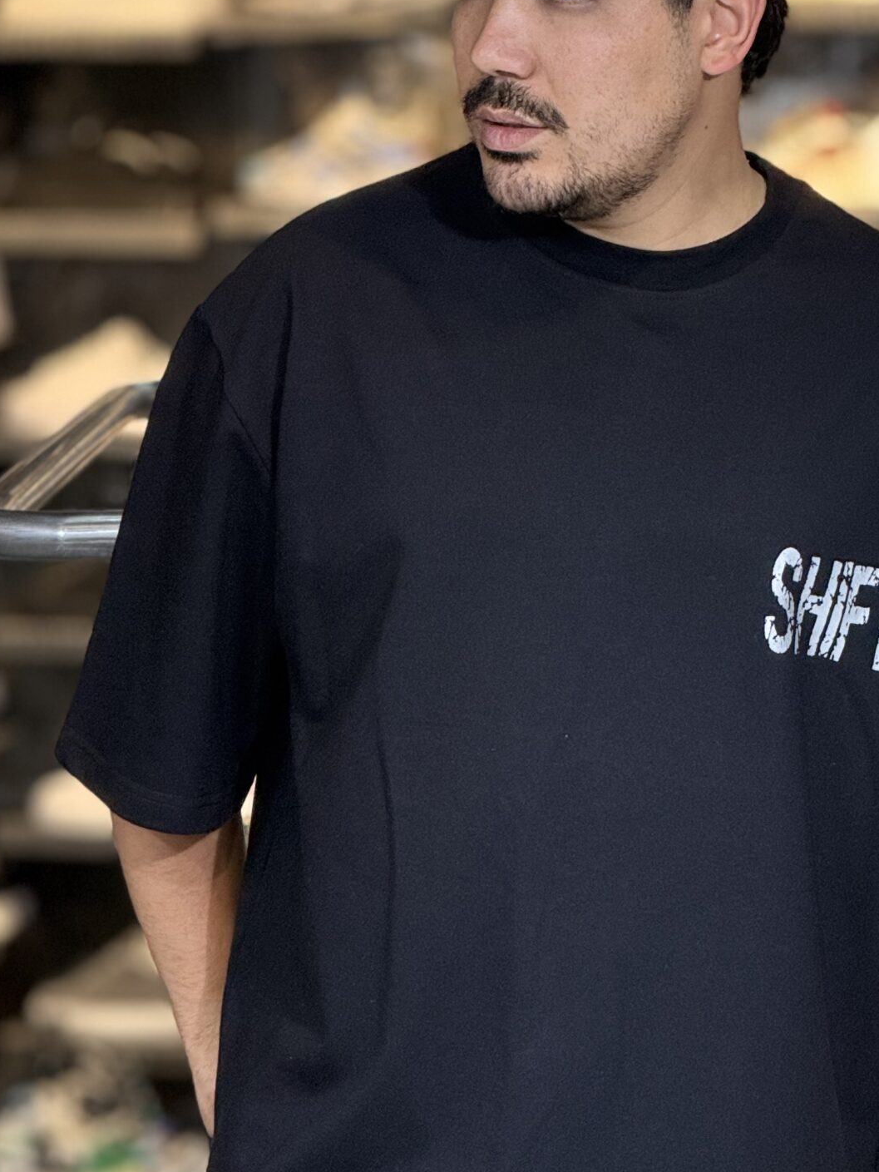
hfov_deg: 6.8
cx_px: 590
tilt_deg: -6.2
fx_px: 7380
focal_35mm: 218
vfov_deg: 9.1
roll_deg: +0.6
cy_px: 713
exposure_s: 1/100
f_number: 2.8
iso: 160
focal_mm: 15.66
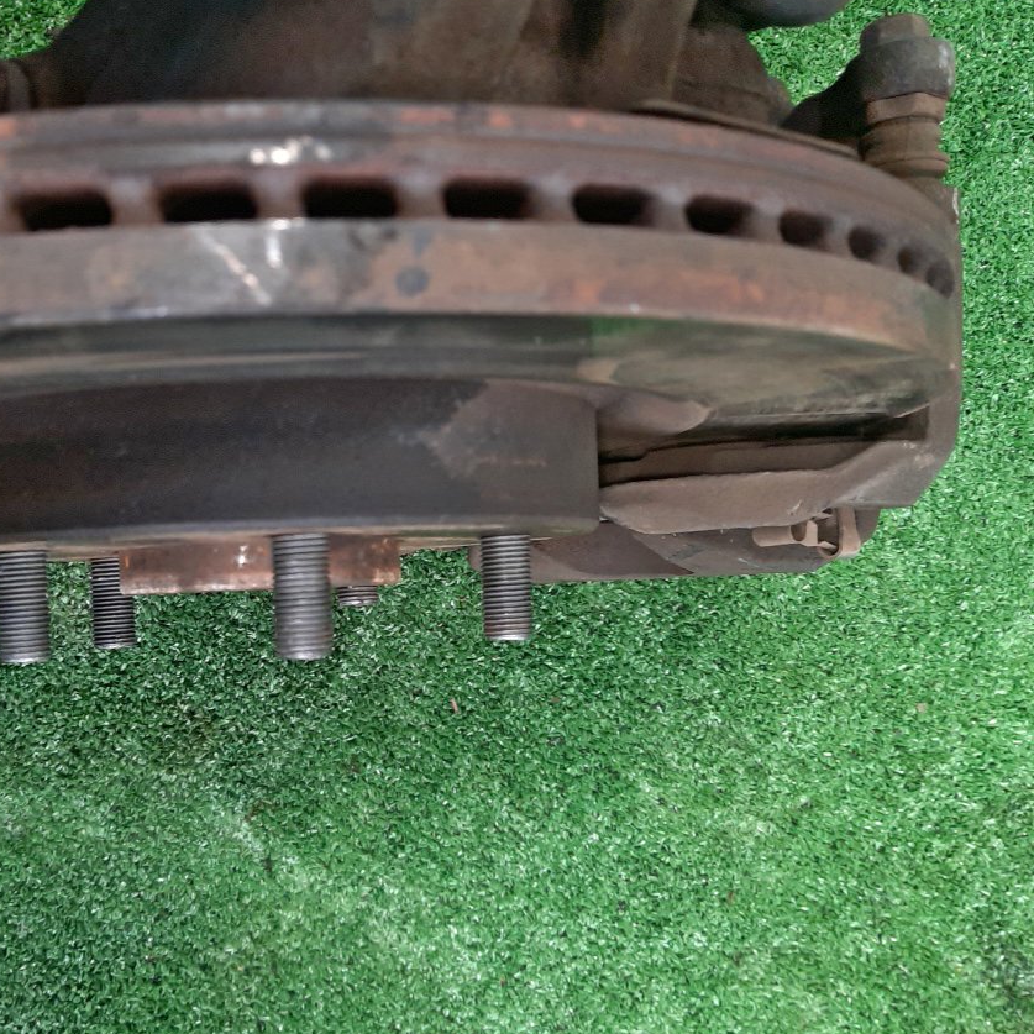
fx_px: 1284
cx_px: 322
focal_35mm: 38
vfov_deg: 43.7
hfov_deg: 43.1
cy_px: 610
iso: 346
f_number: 2
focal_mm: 4.6
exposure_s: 1/25
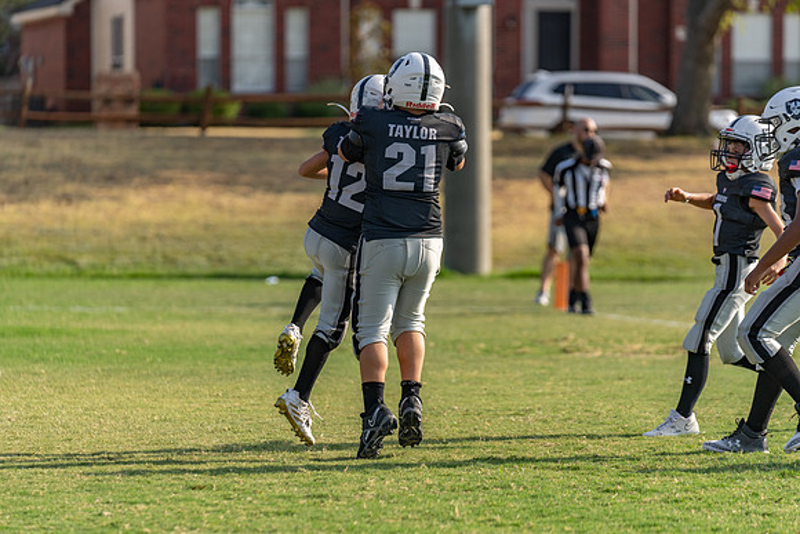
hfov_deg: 10.3
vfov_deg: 6.9
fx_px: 4445
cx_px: 400
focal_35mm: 200
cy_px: 267
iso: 100
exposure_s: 1/1250
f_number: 3.5
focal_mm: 200
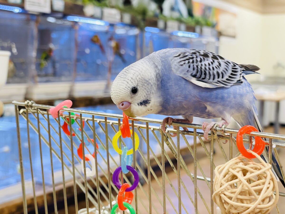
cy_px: 107
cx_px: 142
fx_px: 428
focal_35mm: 52
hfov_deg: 36.8
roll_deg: -2.0
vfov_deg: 28.0
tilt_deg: -6.2
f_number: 2
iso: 125
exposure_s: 1/100
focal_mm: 6
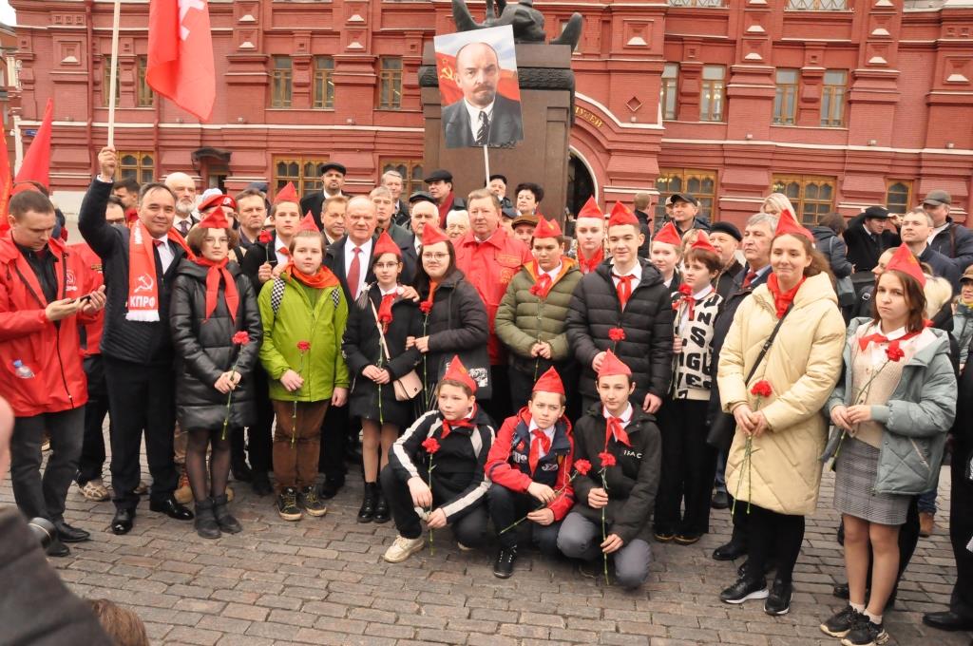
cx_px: 486
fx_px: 729
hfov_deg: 67.4
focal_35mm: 27
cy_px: 323
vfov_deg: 47.8
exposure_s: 1/400
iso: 3200
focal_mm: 18
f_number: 10
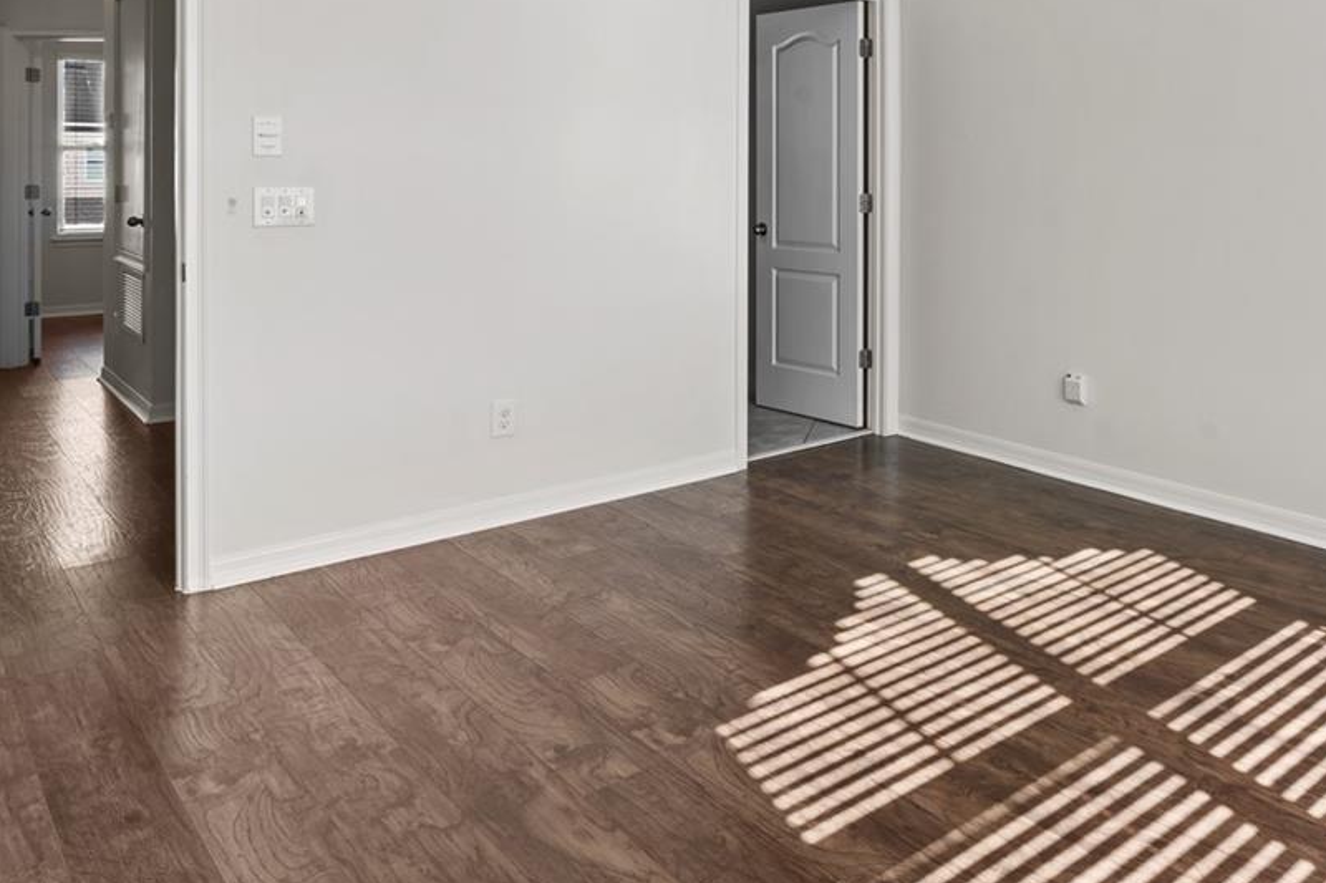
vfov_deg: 43.1
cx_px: 951
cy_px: 209
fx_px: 1075
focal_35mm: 29
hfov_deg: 60.7
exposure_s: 1.6
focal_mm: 14.6
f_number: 13
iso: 50
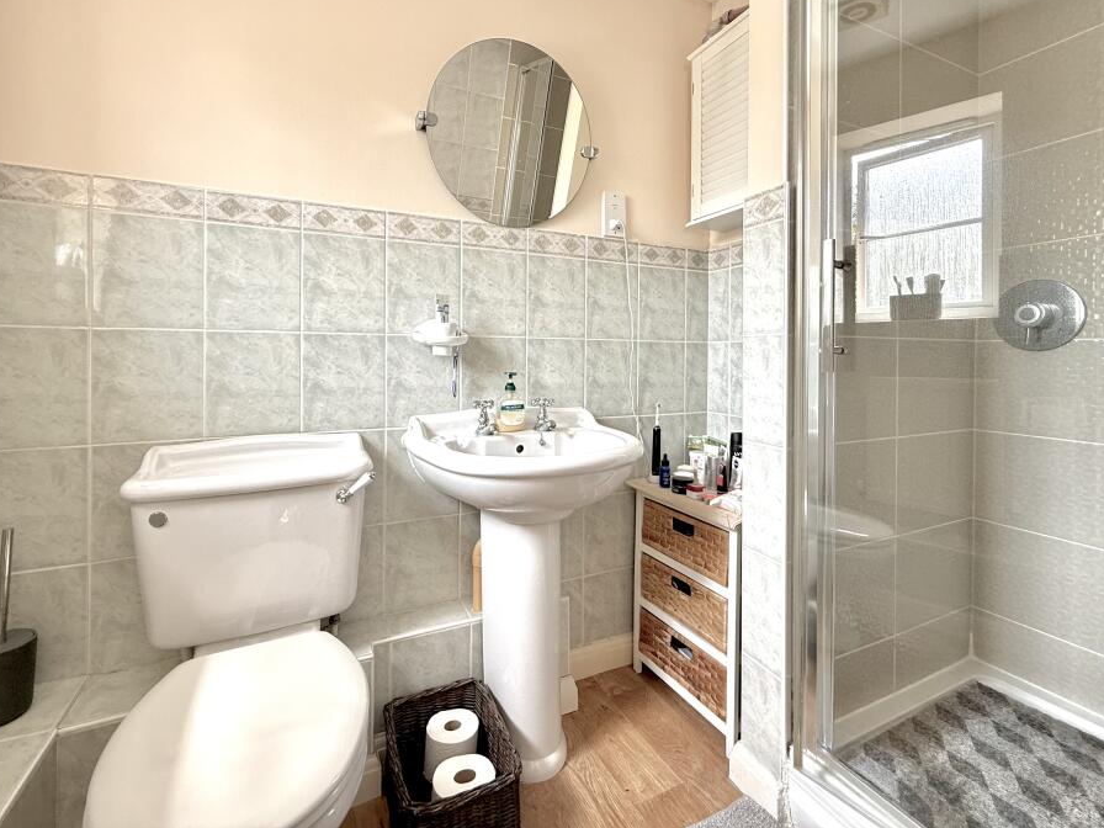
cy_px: 357
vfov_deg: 77.7
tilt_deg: +0.1
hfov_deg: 94.5
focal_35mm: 16
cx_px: 554
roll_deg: -1.0
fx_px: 510
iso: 100
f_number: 2.2
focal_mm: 2.22
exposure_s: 1/99
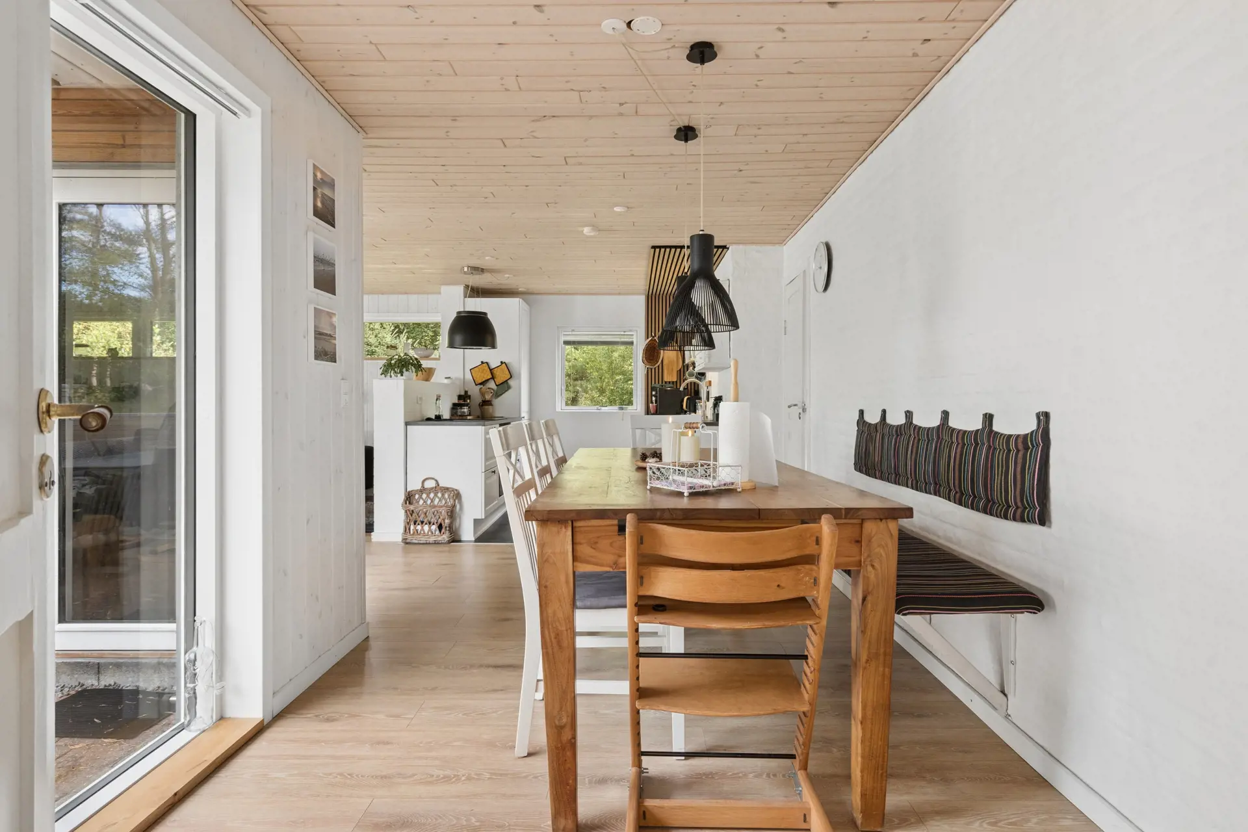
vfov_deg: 64.6
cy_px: 416
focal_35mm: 19
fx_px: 659
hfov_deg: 86.9
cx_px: 624
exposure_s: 1/50
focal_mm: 19
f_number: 8
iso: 800
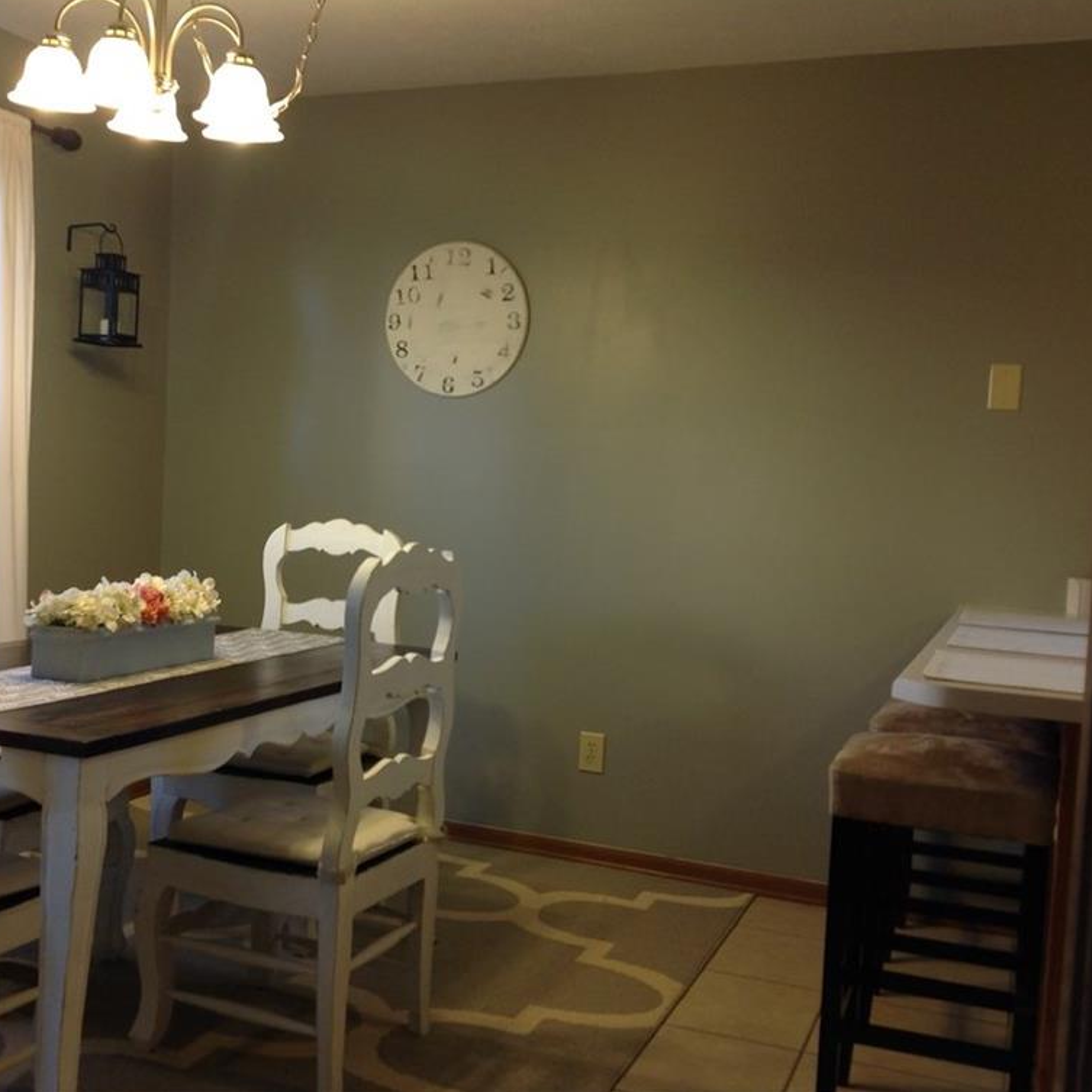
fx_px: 1499
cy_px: 541
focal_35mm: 42
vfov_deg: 40.0
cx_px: 402
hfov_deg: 39.7
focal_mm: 4.28
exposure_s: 1/24
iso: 50
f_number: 2.4
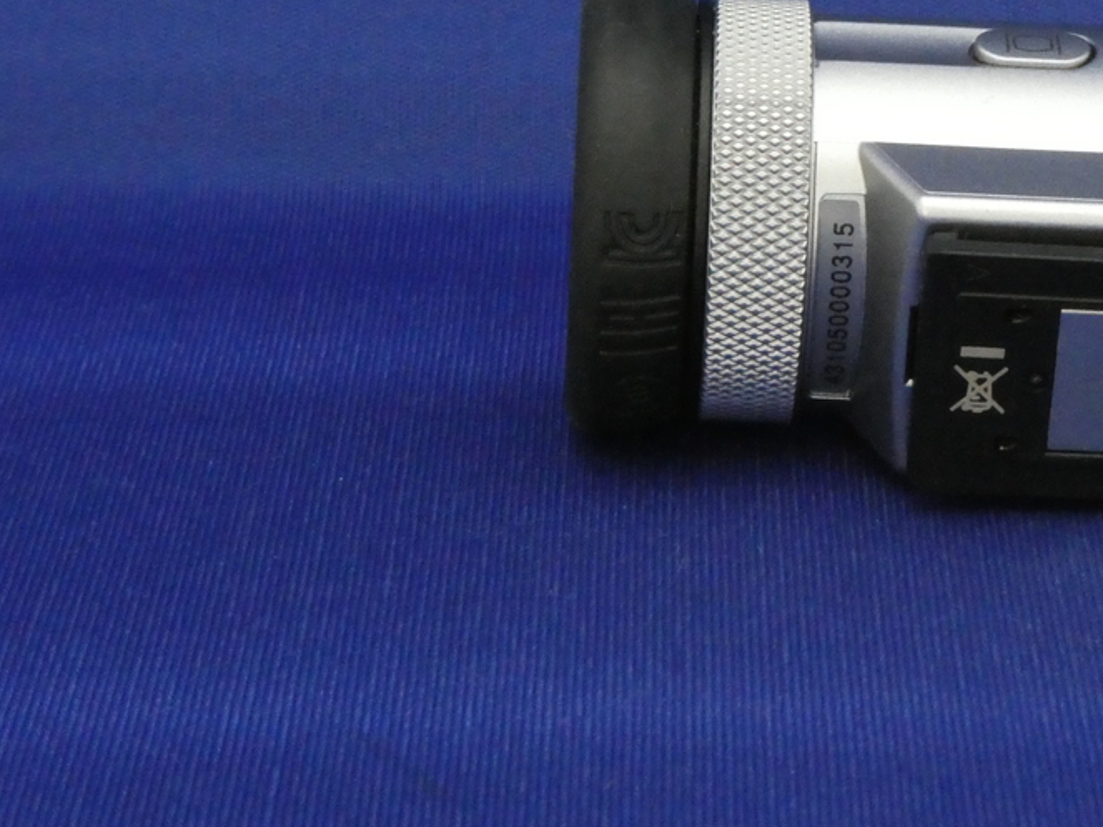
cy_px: 178
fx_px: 4269
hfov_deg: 14.6
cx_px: 898
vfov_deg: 11.0
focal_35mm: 134
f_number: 7.1
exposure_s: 1/30
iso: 1600
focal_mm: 13.2
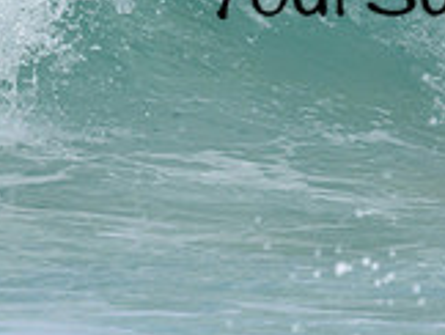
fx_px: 31272
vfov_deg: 0.6
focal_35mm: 2429
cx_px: 477
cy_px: -25
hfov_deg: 0.8
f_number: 11
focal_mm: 540
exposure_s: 1/2000
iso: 500
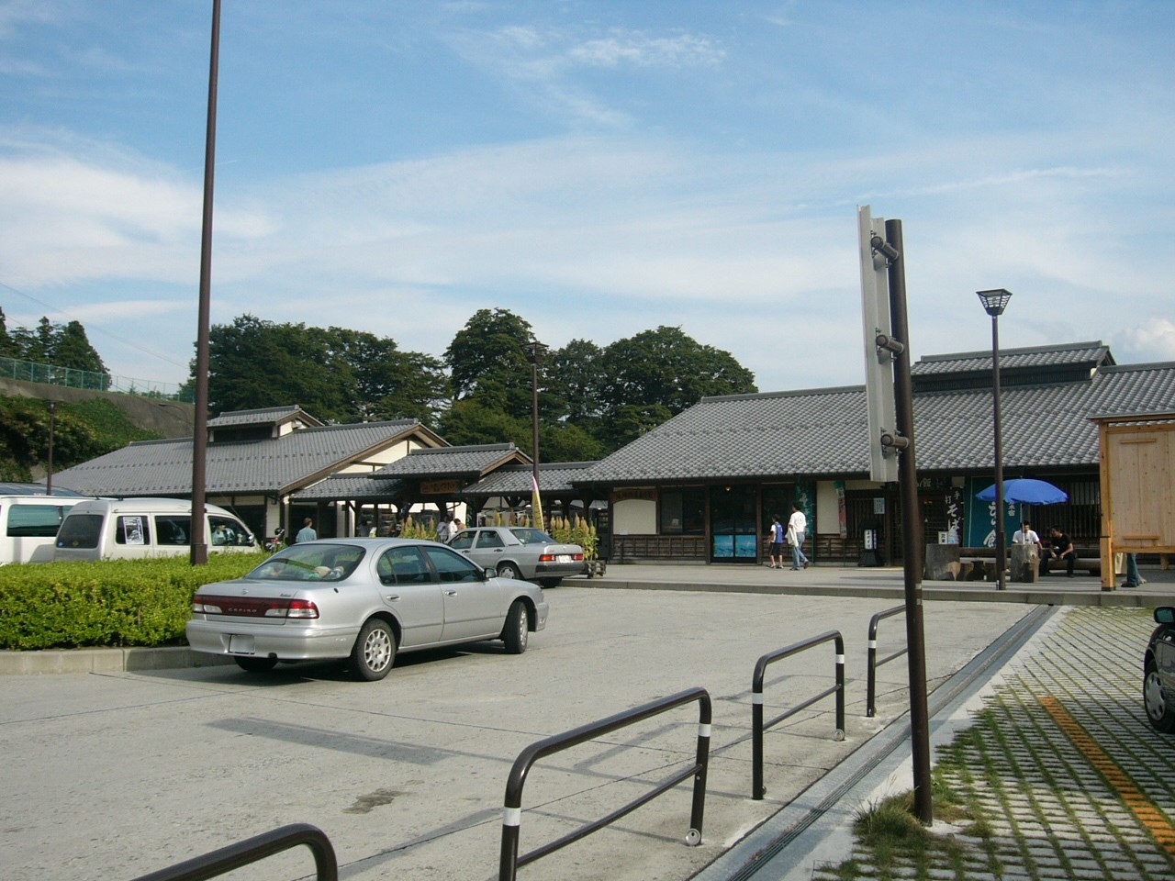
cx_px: 588
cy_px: 440
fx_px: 1188
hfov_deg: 52.6
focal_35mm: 35
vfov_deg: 40.7
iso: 50
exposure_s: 1/125
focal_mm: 5.8
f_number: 8
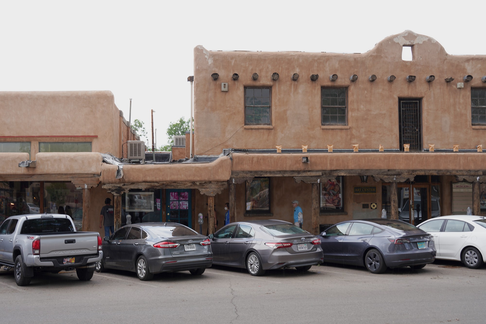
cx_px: 243
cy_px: 162
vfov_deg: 29.9
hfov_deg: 43.6
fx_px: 608
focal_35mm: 45
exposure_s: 1/100
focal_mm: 45
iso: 200
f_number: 8
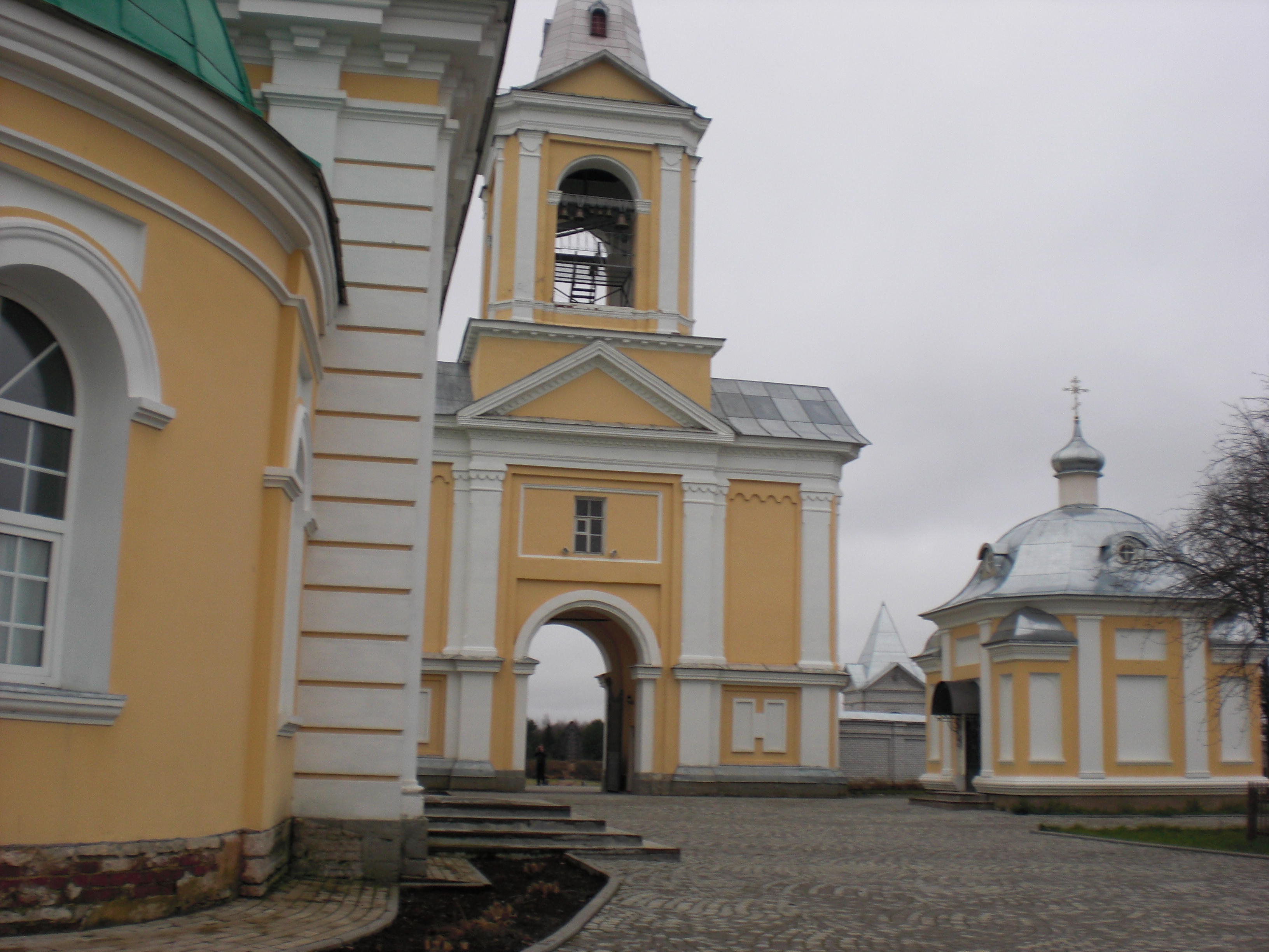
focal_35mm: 38
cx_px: 634
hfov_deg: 49.0
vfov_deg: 37.7
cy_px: 476
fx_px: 1393
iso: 64
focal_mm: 6.3
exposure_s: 1/250
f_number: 3.1
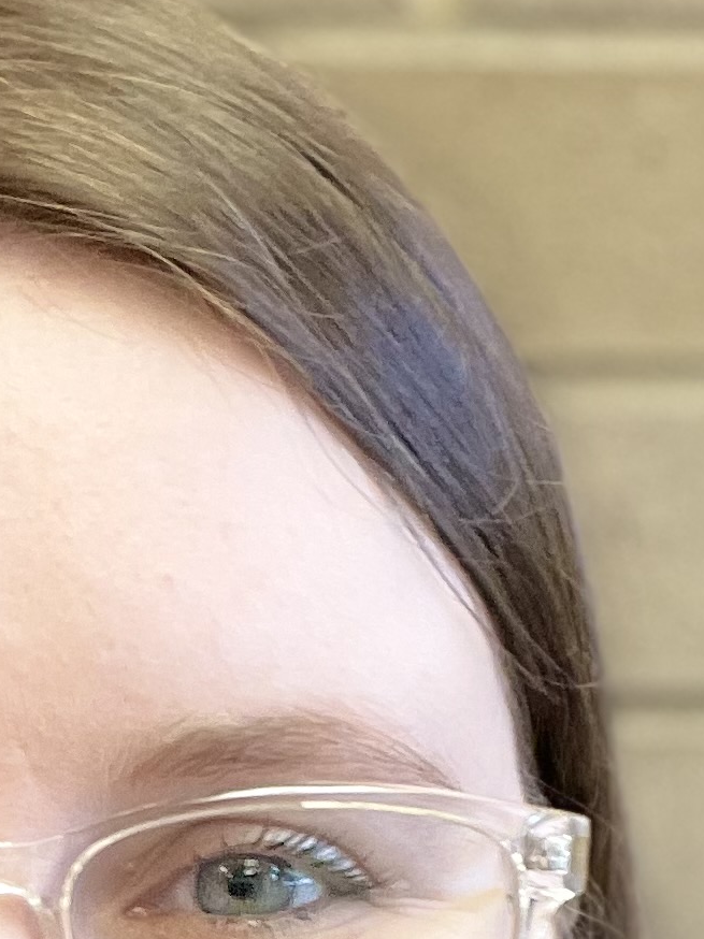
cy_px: 1181
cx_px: -92
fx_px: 2876
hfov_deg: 13.6
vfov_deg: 17.5
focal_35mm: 106
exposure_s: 1/60
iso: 125
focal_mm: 2.71
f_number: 2.2
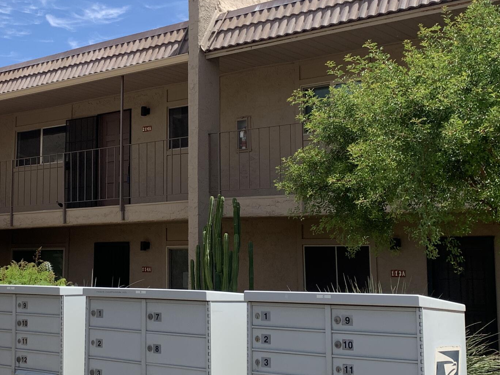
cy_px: 161
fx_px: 823
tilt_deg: +9.2
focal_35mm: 57
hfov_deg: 33.1
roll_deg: +0.2
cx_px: 127
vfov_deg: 25.6
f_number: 1.8
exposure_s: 1/1916
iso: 25
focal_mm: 4.25
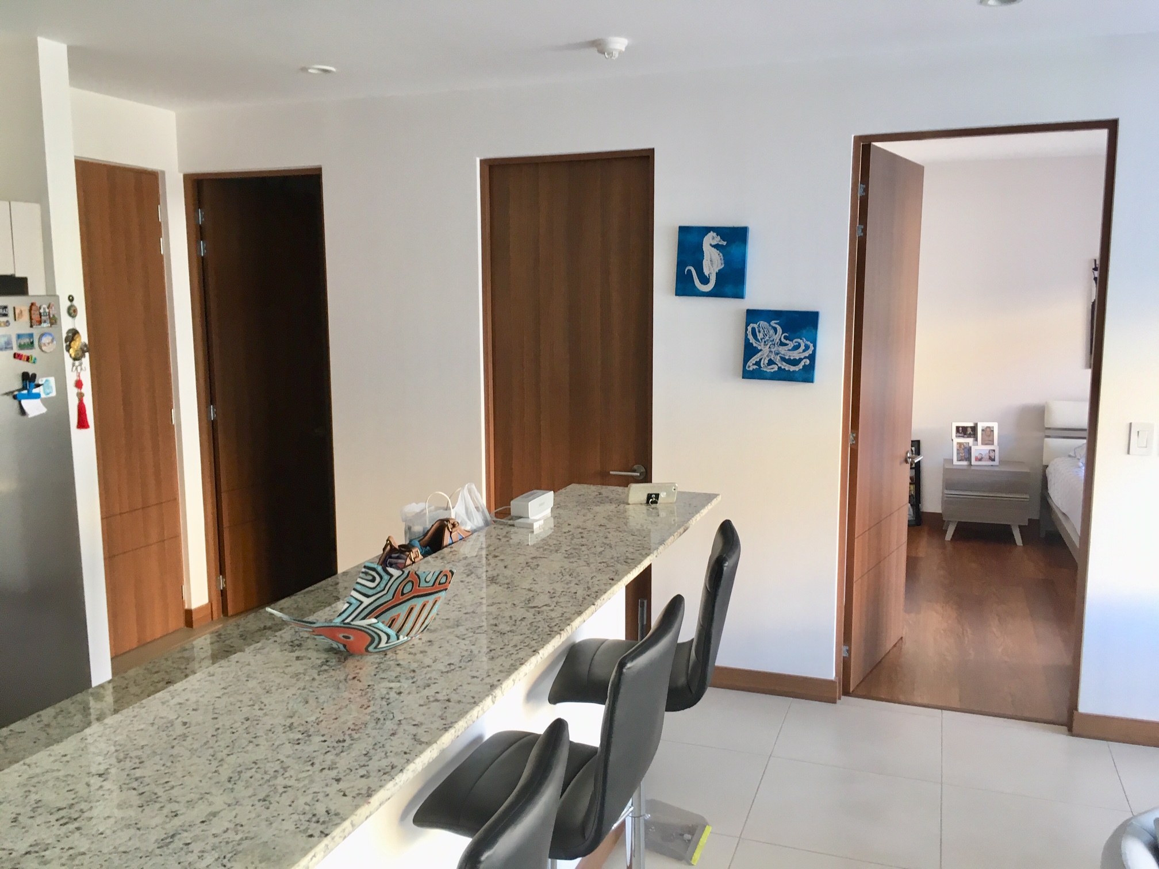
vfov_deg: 48.2
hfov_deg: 61.7
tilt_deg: -9.3
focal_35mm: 29
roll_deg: +1.1
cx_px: 580
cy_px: 434
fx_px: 971
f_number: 2.2
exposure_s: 1/30
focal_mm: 4.15
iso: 64
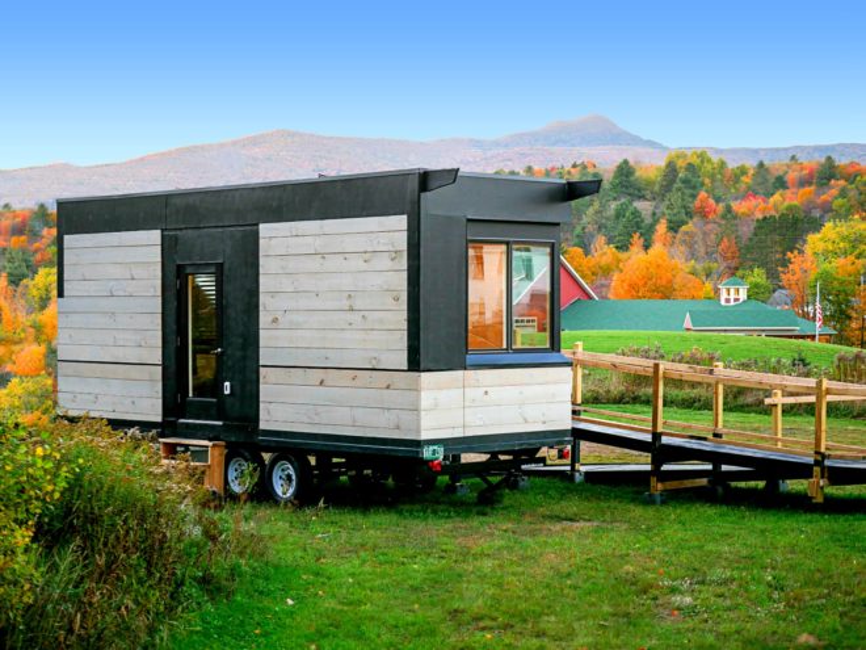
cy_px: 325
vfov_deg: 21.0
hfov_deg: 27.8
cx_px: 433
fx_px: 1751
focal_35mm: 70
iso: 200
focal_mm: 35
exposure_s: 1/80
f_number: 2.8
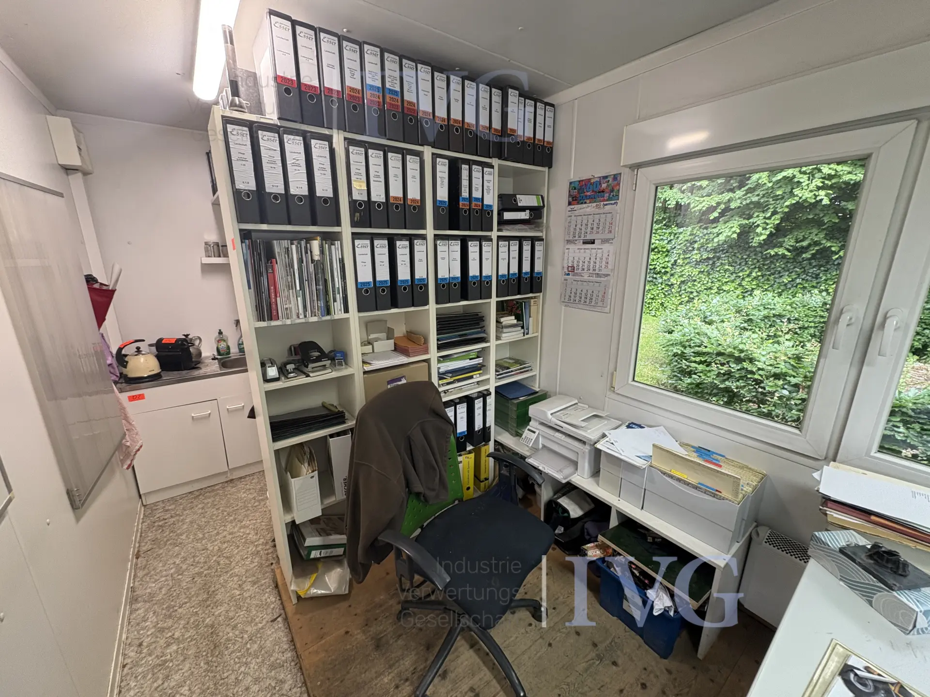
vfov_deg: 85.7
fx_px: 376
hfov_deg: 102.1
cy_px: 348
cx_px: 465
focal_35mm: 14
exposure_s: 1/50
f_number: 2.2
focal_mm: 2.22
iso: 125
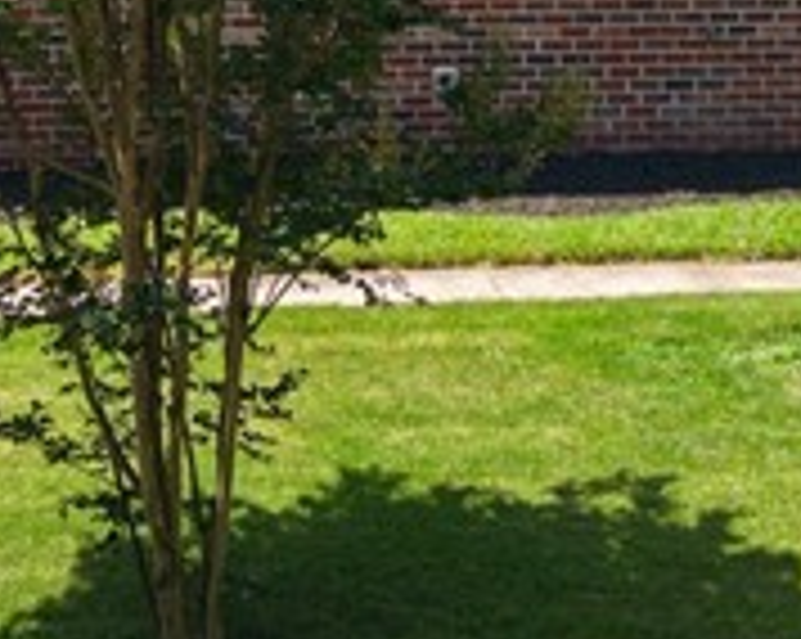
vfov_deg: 11.1
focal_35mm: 135
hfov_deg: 14.3
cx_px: 423
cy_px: -261
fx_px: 3197
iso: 100
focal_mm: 8.67
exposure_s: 1/640
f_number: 1.8
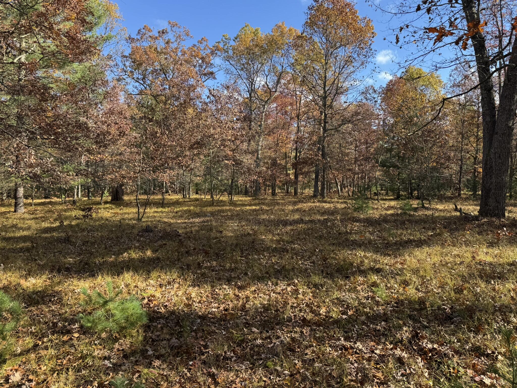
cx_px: 258
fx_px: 358
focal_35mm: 24
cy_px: 194
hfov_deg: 71.6
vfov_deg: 56.8
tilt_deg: -1.4
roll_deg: +1.3
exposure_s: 1/842
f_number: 1.78
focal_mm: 6.76
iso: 80
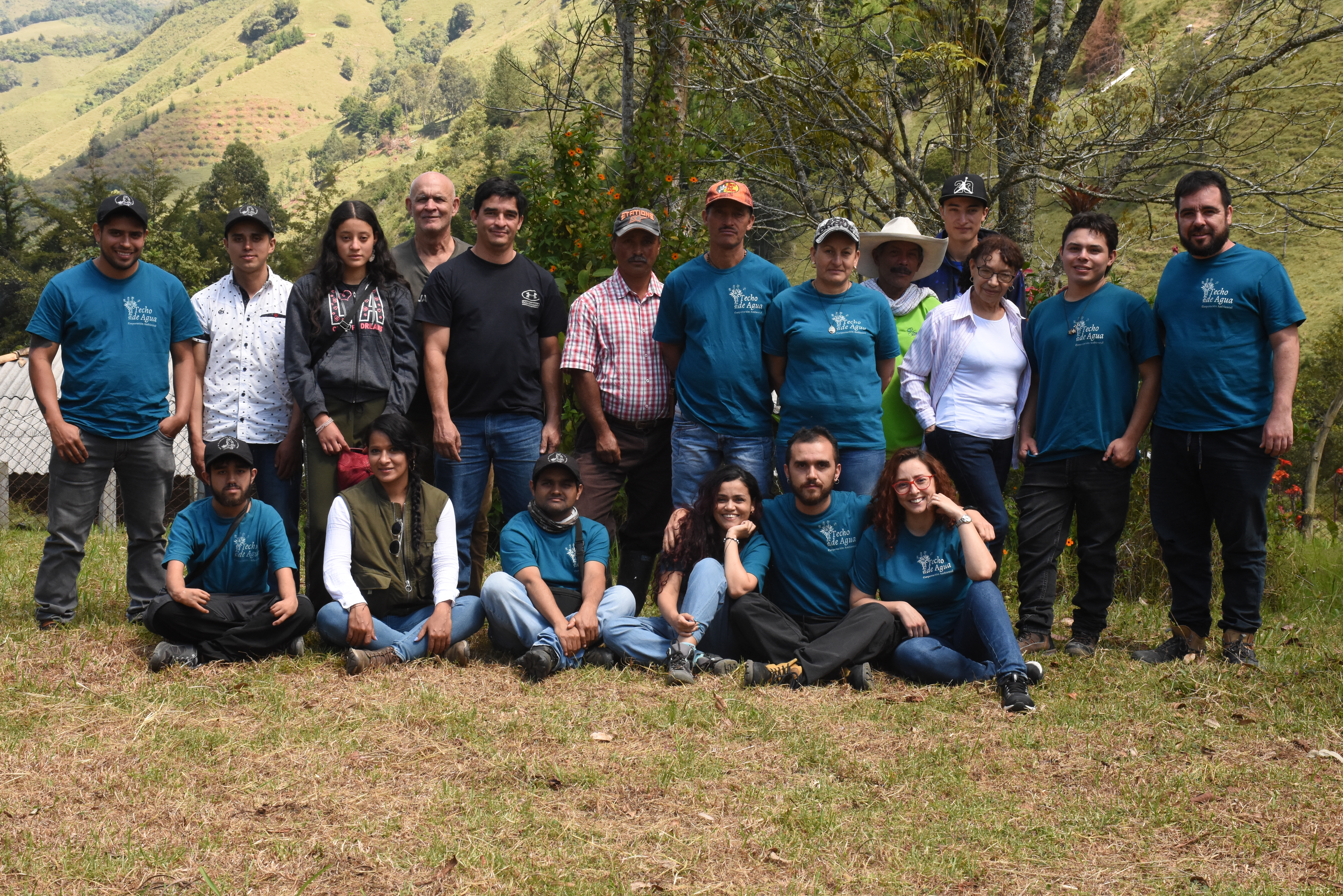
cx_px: 672
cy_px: 448
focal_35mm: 75
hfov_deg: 27.0
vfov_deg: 18.2
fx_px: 2798
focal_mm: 50
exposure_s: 1/500
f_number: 13
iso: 1250
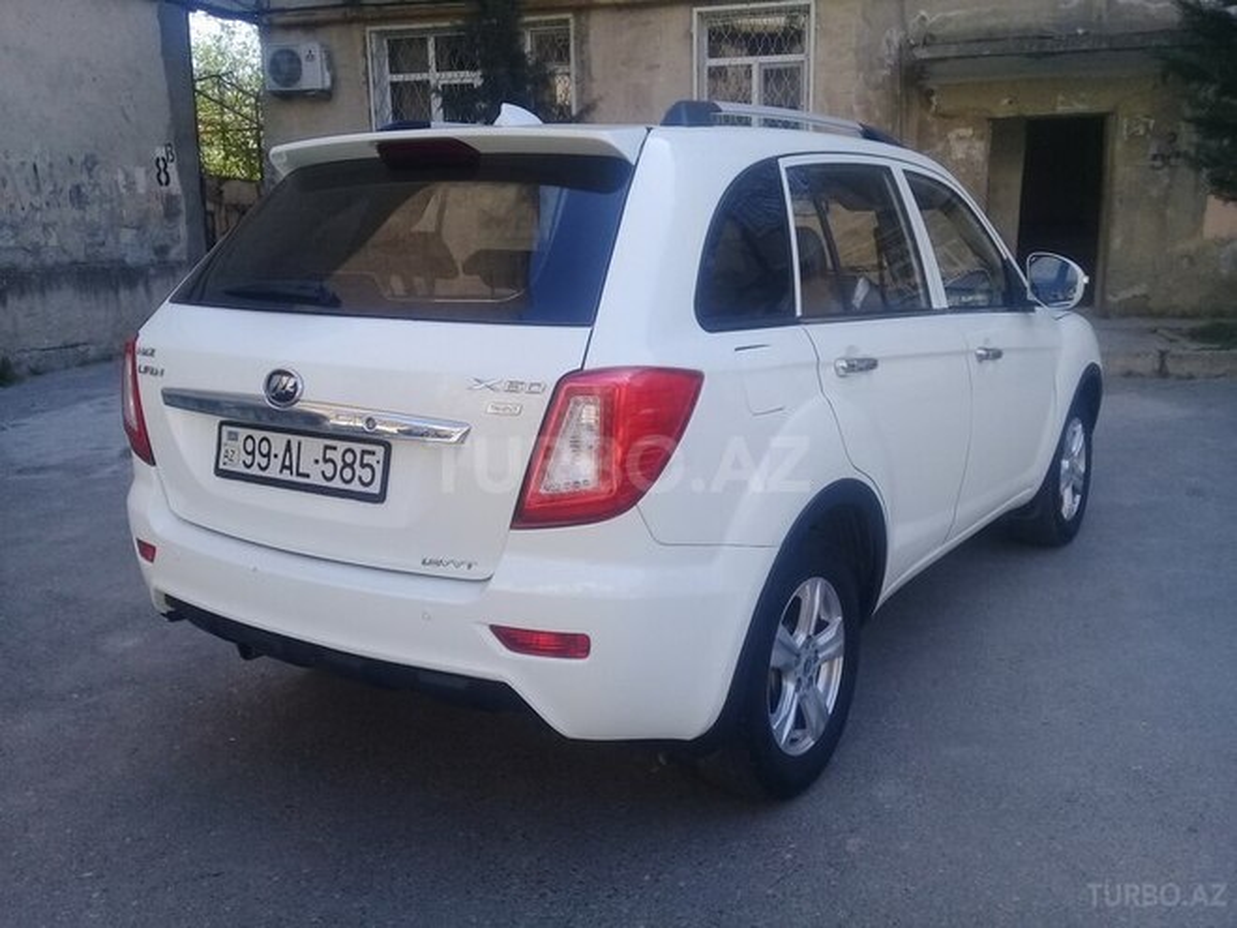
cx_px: 618
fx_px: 1108
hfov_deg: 58.4
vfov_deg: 45.4
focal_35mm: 31
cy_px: 464
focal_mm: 3.3
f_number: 2.2
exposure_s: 1/396
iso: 50
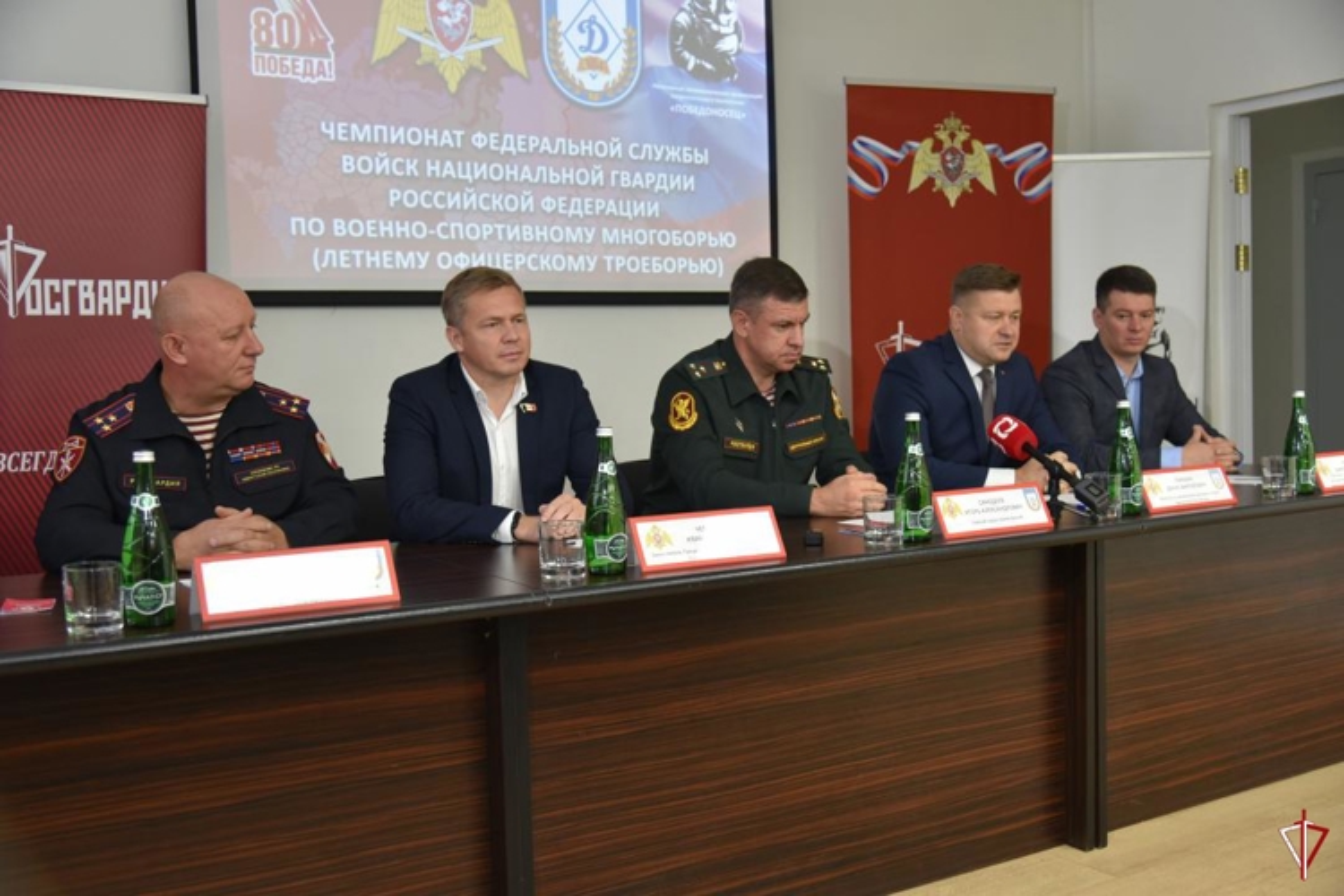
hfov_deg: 50.7
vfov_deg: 35.1
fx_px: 1419
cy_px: 448
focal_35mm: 38
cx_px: 672
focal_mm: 38
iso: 900
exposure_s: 1/60
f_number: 4
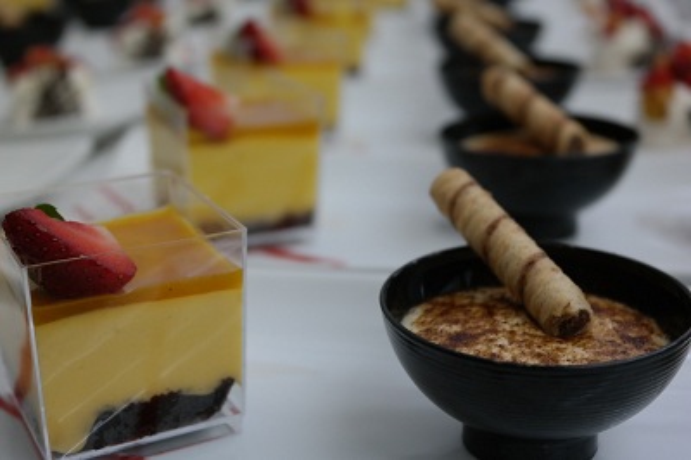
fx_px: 1112
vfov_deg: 23.3
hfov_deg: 34.5
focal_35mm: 58
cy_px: 230
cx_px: 346
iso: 800
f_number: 5
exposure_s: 1/60
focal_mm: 38
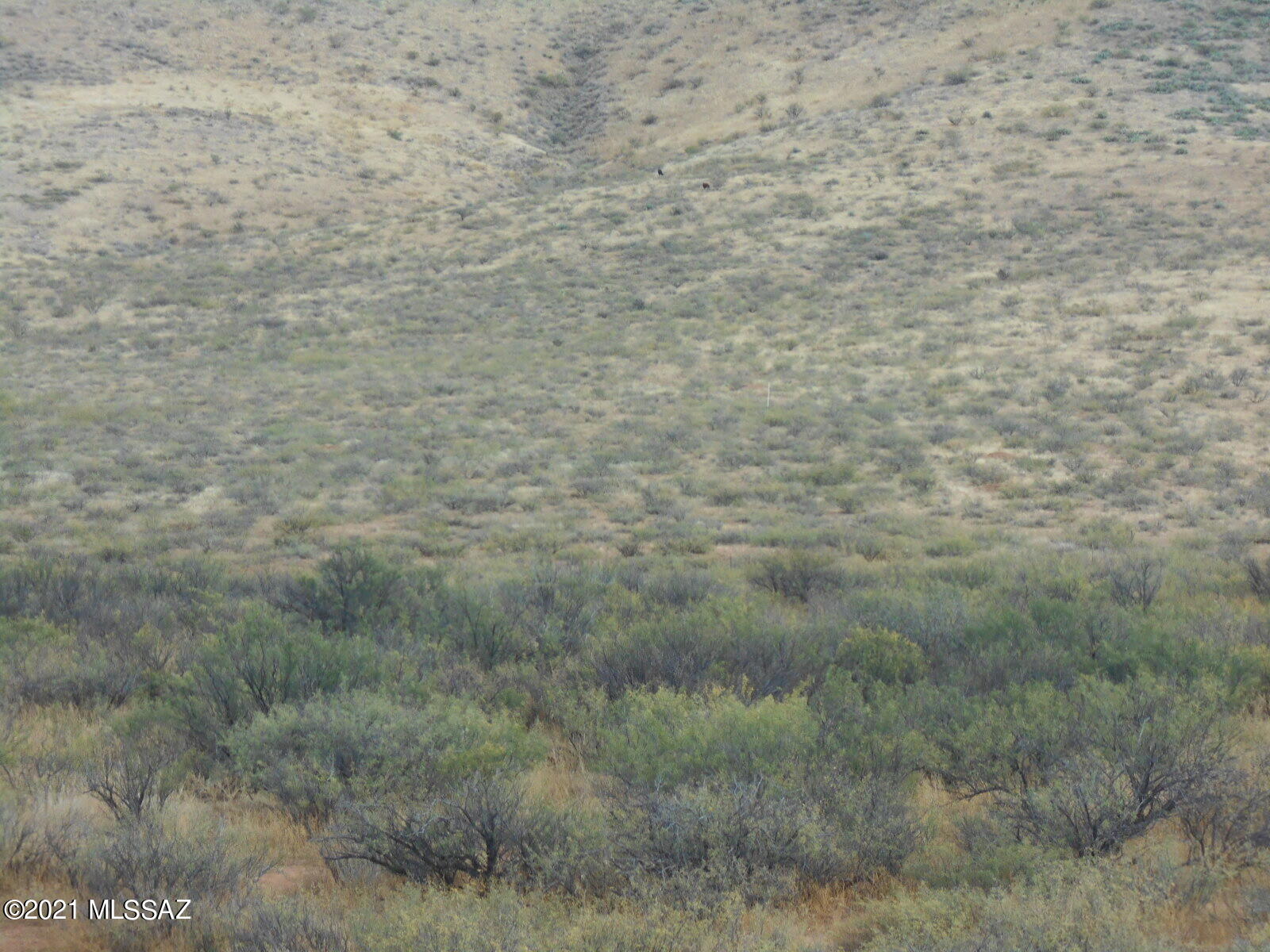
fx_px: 4769
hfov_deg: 15.2
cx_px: 635
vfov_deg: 11.4
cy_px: 476
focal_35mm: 130
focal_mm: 23
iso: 180
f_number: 6.5
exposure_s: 1/60
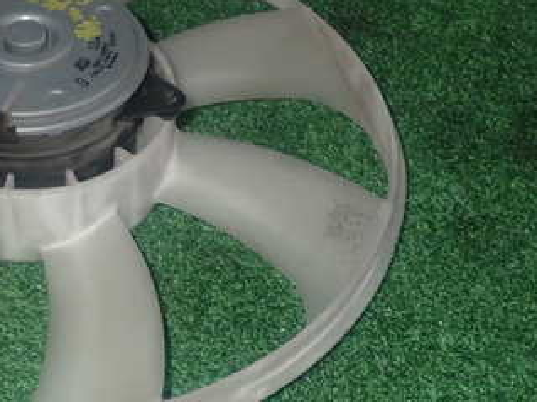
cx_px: 59
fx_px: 1054
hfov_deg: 27.6
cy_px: 269
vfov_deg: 21.5
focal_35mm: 68
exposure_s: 1/40
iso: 800
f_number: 10
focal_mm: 6.37
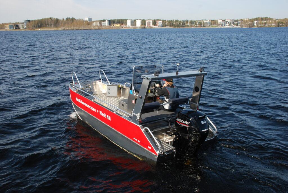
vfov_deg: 40.1
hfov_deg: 57.2
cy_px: 96
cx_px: 144
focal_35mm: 33
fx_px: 264
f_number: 10
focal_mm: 22
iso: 200
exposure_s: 1/200
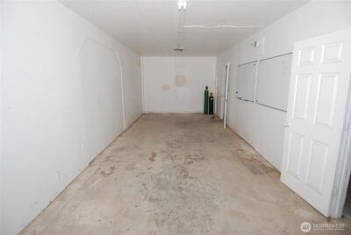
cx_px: 176
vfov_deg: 67.6
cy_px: 118
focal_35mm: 18
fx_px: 176
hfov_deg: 89.9
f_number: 4
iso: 200
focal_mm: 12
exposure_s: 1/60
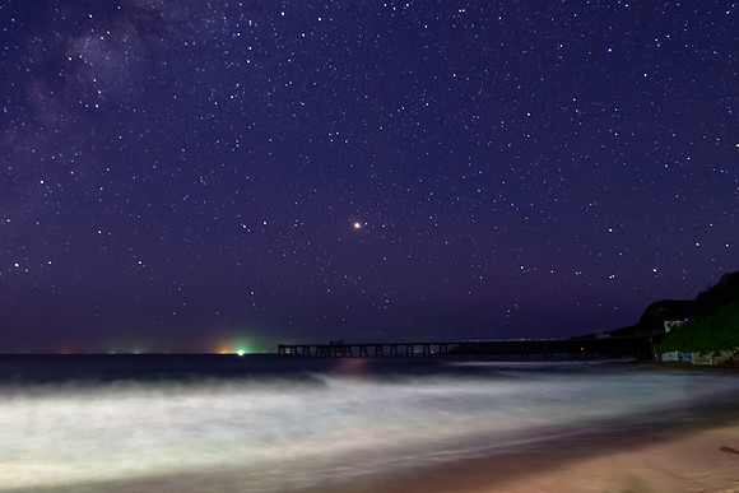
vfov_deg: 55.8
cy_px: 246
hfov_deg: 76.9
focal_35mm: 23
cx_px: 370
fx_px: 465
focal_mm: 14
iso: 3200
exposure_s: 30
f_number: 5
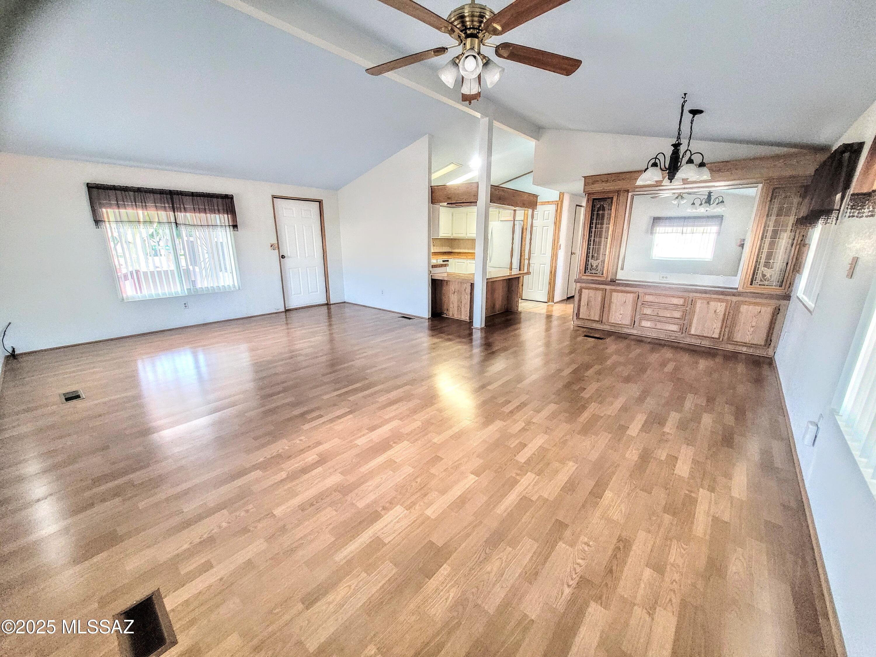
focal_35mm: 13
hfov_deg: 106.2
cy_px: 328
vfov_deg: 89.9
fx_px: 329
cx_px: 438
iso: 400
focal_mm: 1.74
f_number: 2.2
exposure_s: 1/60
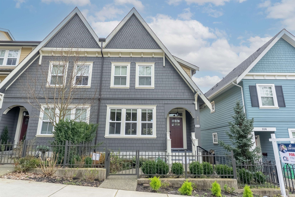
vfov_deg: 62.0
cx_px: 148
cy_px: 98
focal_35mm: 20
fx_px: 164
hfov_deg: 84.0
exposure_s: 1/2000
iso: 125
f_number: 7.1
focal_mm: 20
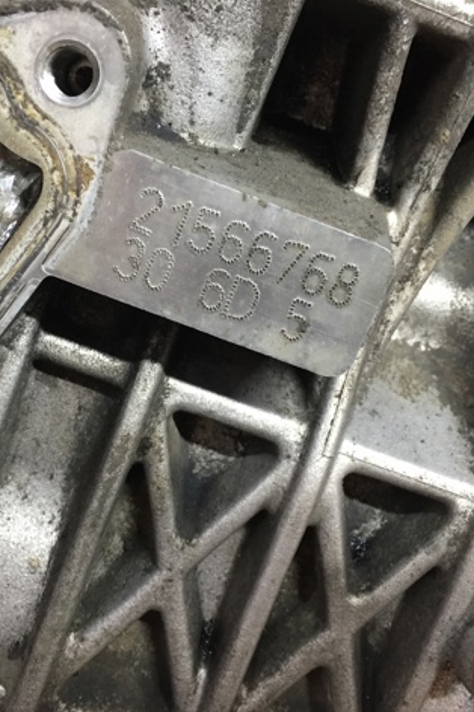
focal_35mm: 41
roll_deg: -24.5
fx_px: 810
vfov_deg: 47.4
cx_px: 181
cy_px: 357
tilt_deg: -36.9
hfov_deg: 32.5
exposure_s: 1/33
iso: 160
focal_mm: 4.15
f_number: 2.2
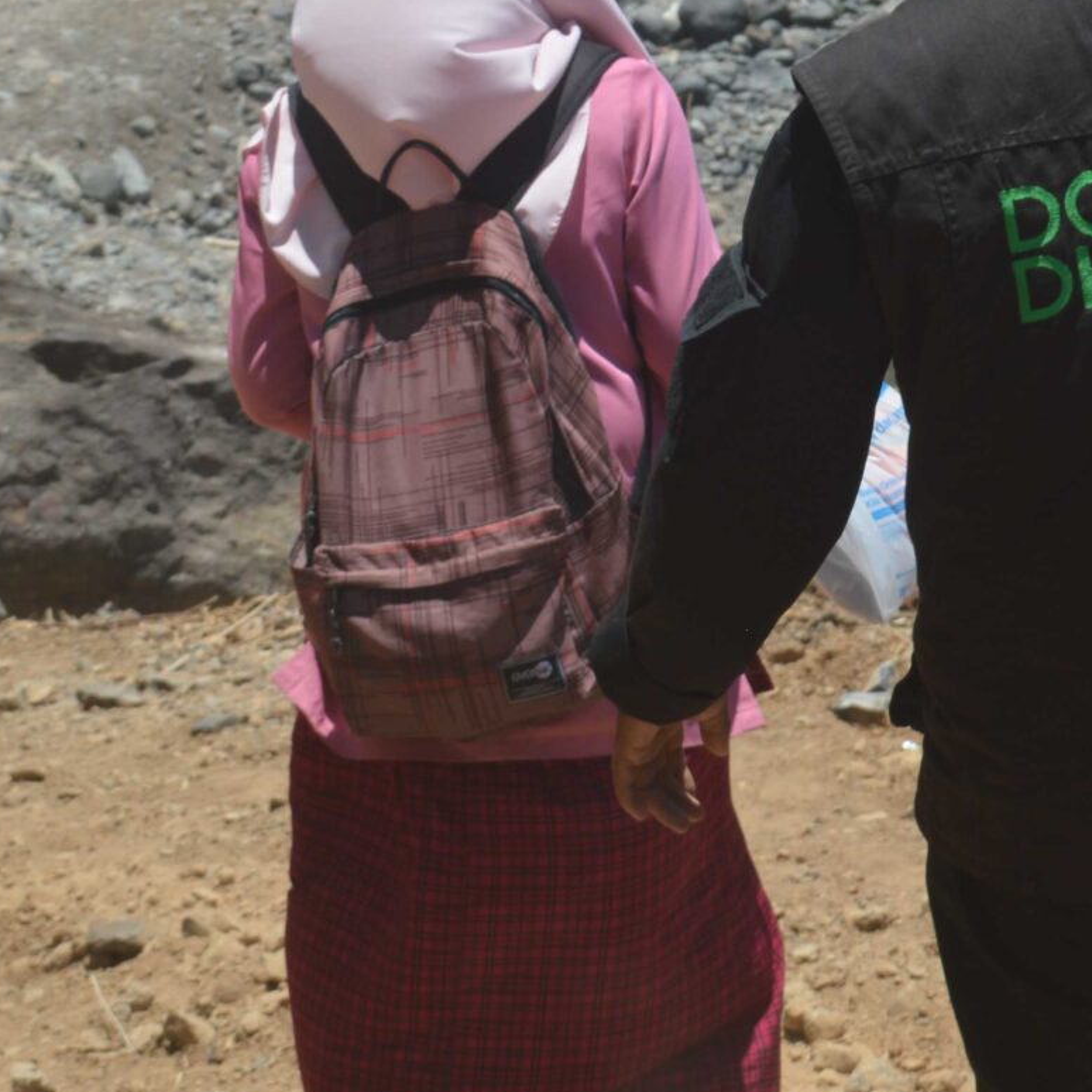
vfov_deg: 10.9
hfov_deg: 10.9
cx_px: 619
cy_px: 282
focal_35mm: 160
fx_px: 5710
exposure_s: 1/250
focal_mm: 38
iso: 100
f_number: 8
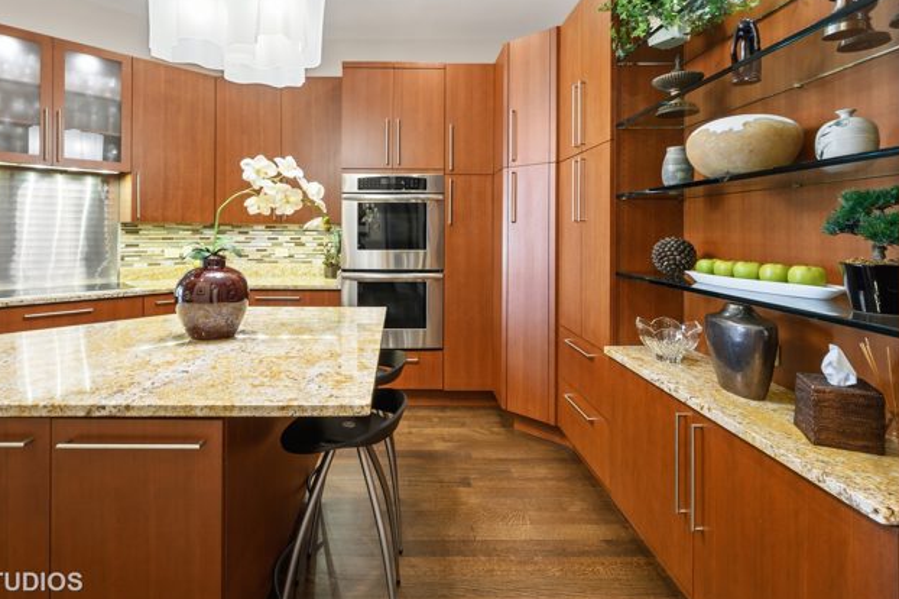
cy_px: 236
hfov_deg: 89.7
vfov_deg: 66.6
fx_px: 449
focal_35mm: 18
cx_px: 403
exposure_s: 1.6
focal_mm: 14
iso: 100
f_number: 10
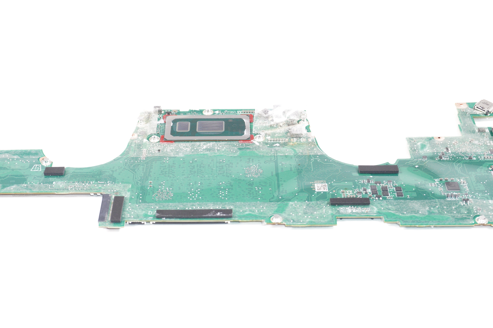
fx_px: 807
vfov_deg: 23.0
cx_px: 231
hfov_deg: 34.0
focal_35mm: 59
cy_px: 159
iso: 640
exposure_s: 1/125
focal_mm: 30
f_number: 6.3
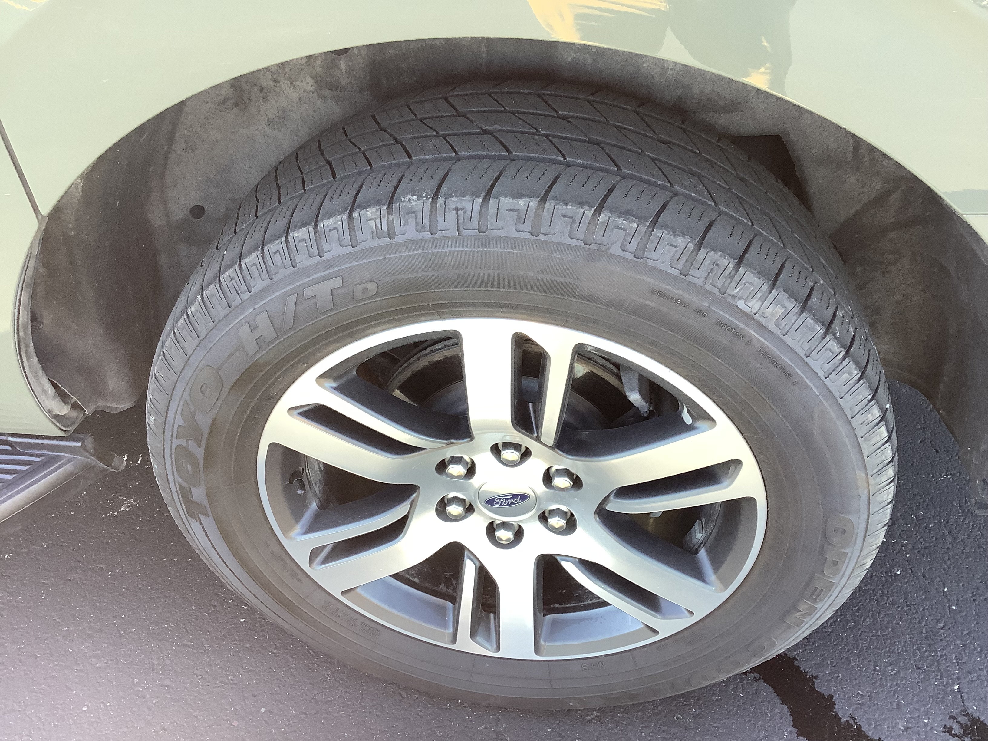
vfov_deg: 45.4
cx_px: 494
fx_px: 885
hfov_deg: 58.4
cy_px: 370
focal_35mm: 31
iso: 80
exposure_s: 1/120
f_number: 2.4
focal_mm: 3.3
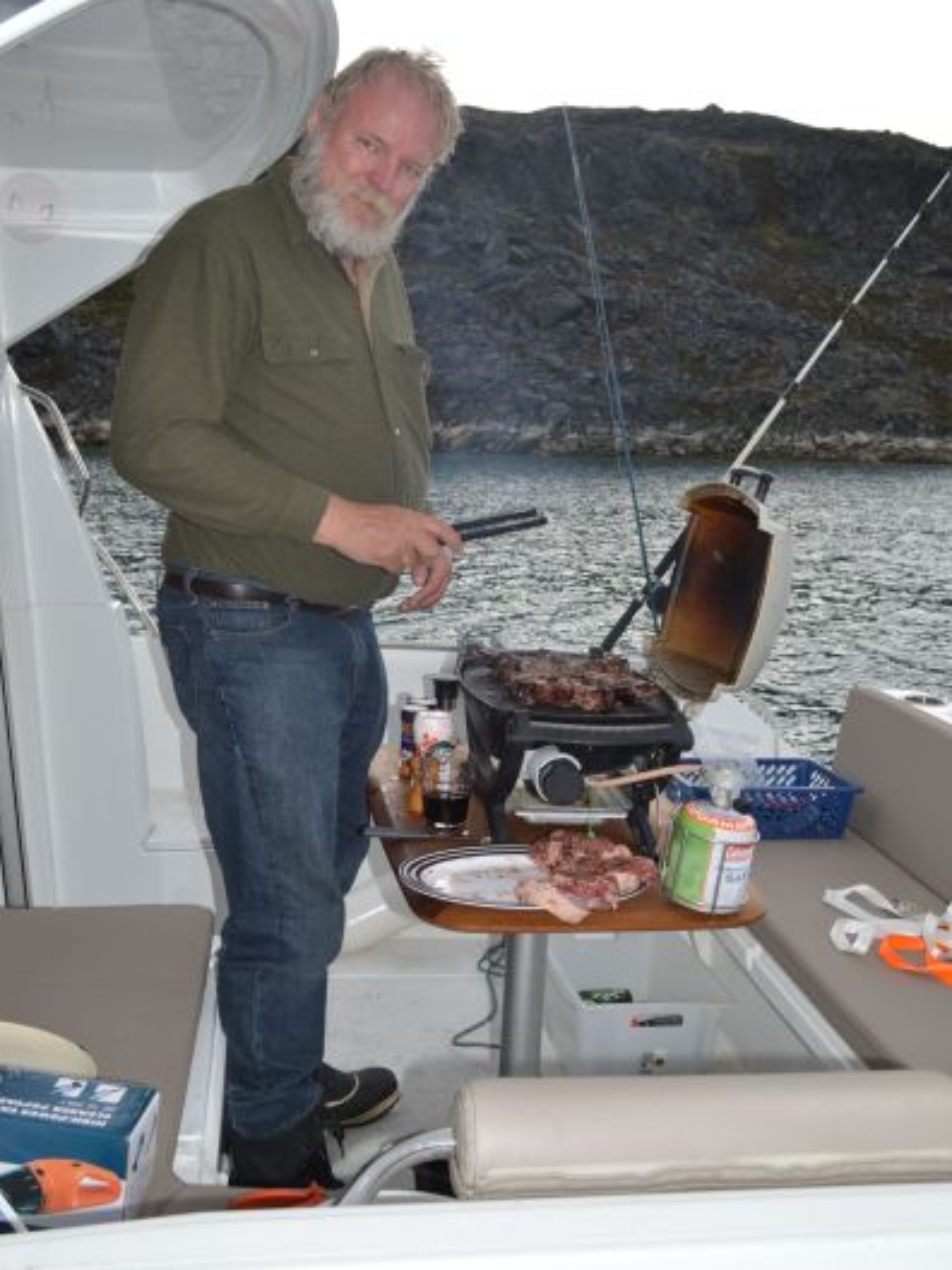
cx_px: 475
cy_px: 560
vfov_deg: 51.2
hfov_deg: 39.7
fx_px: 1320
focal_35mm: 36
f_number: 6.3
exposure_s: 1/200
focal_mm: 22
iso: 100
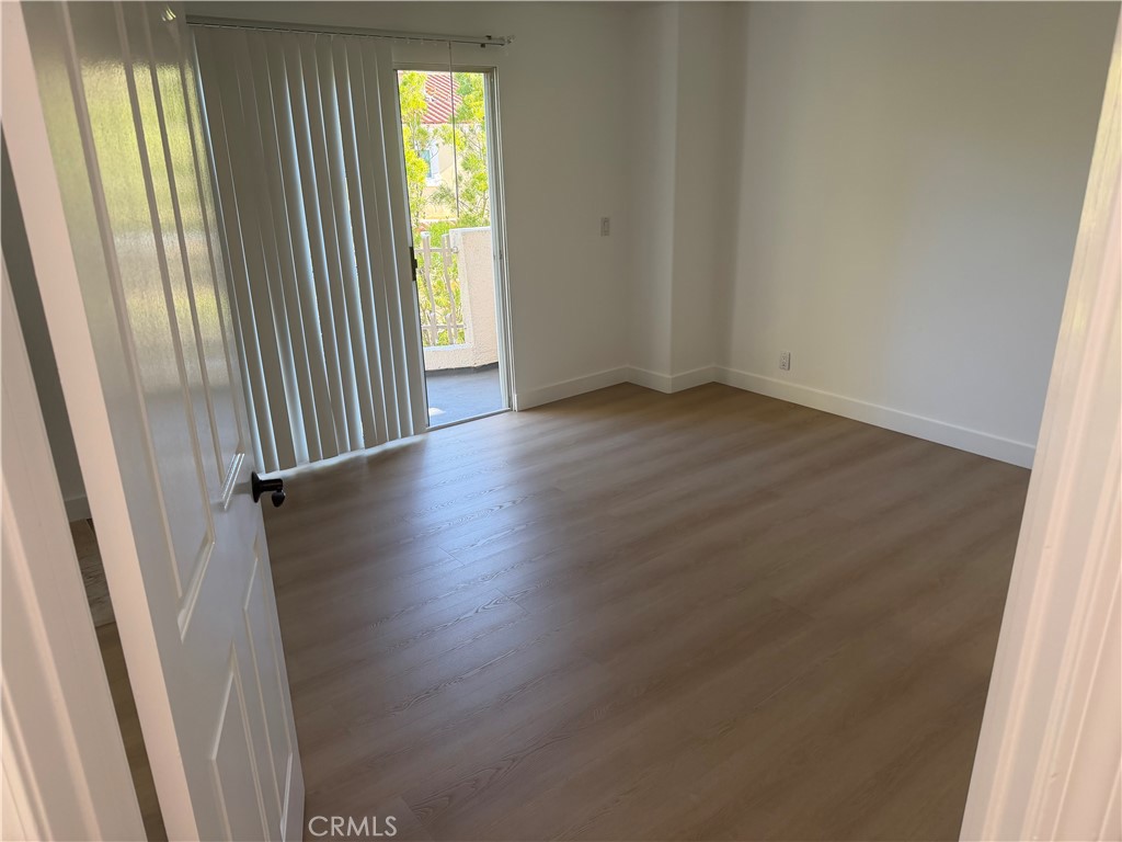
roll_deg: +0.4
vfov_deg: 56.8
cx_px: 561
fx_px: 778
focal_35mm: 24
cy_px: 421
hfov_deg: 71.6
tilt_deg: -19.4
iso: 200
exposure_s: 1/150
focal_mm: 6.76
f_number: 1.78
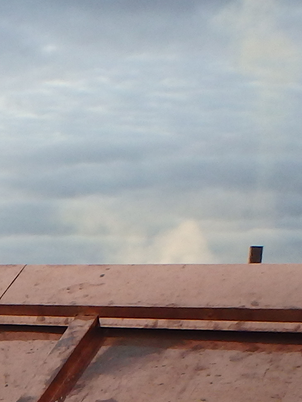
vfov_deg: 18.0
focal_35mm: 99
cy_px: 574
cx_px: -335
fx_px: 1151
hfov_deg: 12.7
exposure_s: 1/160
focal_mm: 3.7
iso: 125
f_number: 3.5
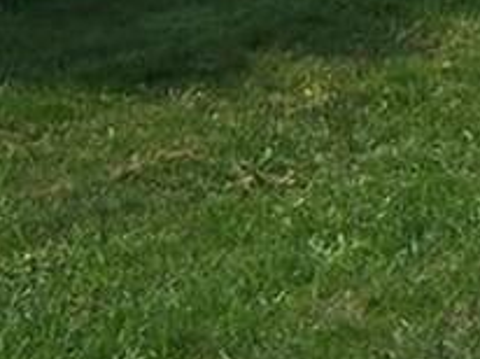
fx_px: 2368
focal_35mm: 171
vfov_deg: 8.1
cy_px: -473
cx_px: 866
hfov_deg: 10.8
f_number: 3.4
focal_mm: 5.5
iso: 80
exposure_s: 1/750
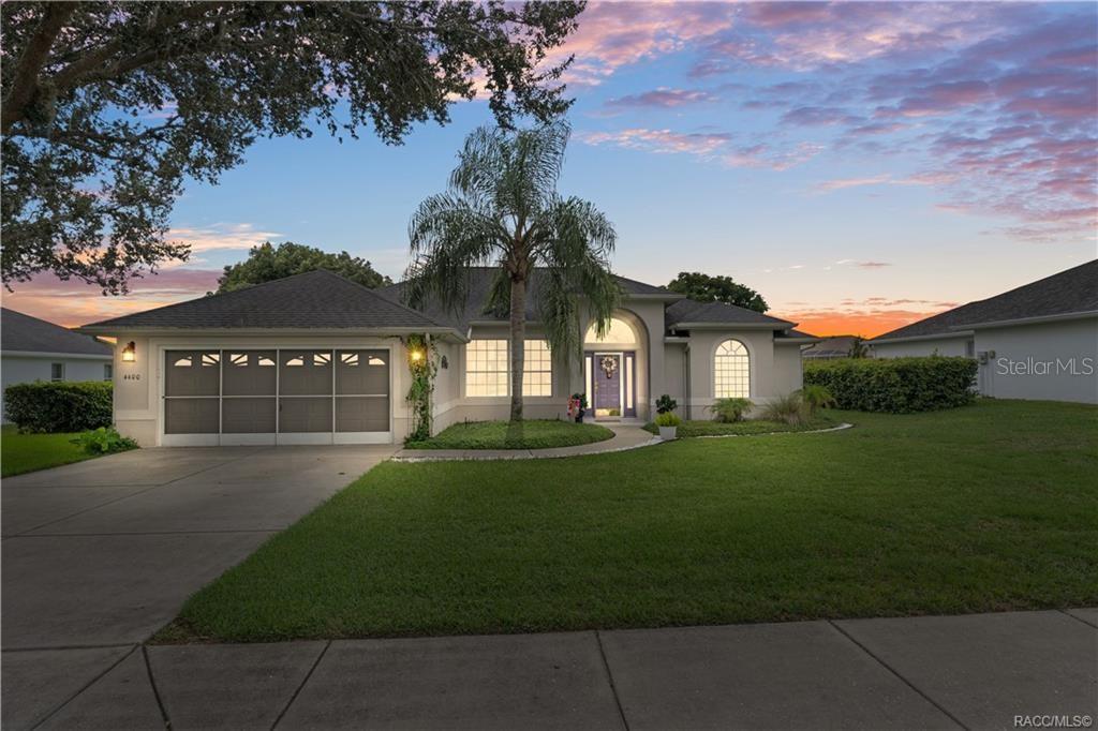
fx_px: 595
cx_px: 549
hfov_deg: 85.4
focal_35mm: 20
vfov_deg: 63.2
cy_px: 366
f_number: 8
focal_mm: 13
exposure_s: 1/200
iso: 320
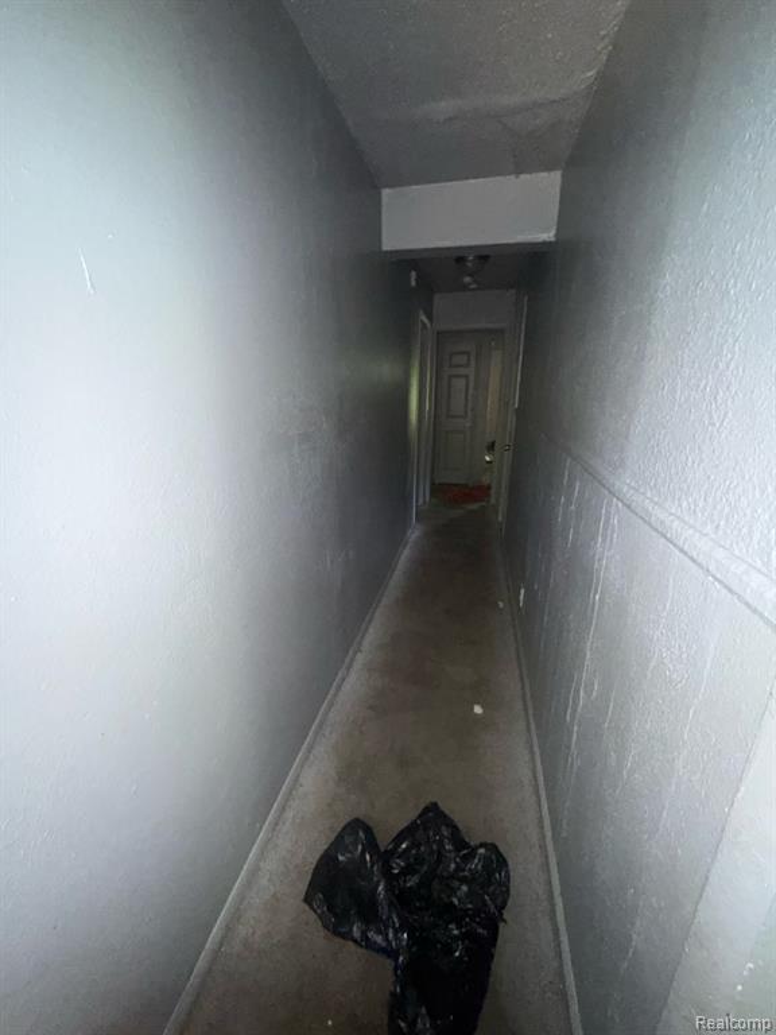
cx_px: 388
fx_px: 418
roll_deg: +0.5
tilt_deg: -16.6
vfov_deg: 102.1
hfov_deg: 85.7
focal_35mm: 14
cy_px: 518
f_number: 2.2
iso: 400
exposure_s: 1/30
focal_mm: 2.22
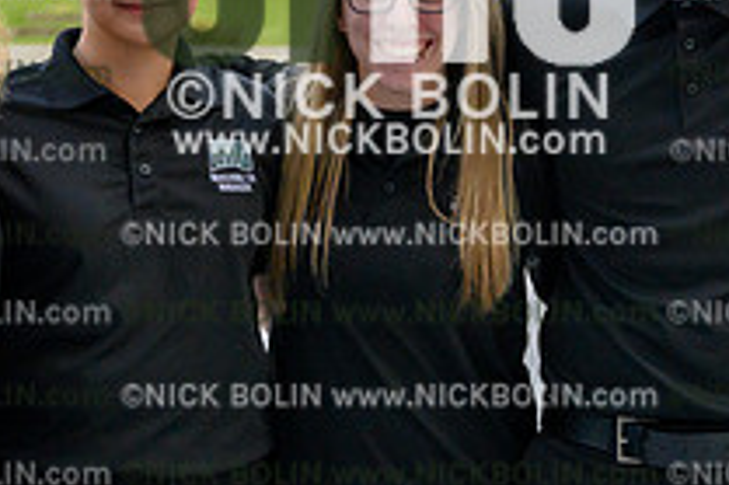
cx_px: 387
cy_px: -9
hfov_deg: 18.0
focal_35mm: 114
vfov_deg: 11.9
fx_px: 2307
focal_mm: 41
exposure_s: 1/1250
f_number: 4
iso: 2000
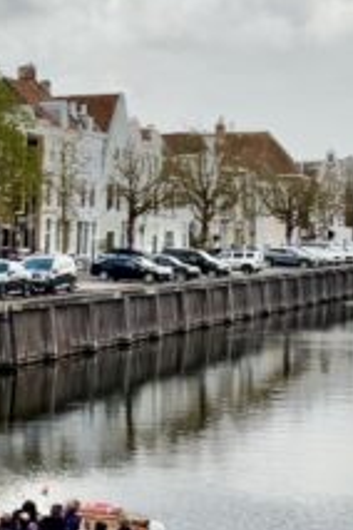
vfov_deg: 26.8
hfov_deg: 16.9
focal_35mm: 75
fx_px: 1103
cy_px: 374
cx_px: -132
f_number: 1.78
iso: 80
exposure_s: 1/8130
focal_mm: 6.76
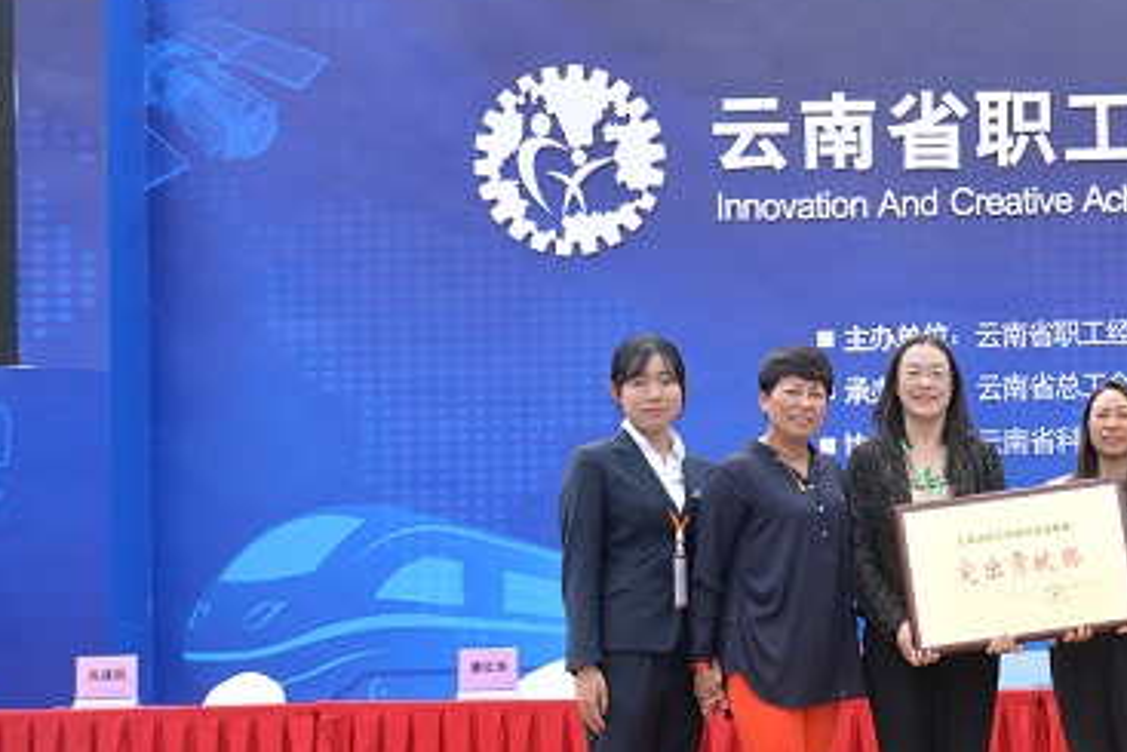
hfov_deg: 30.4
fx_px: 1973
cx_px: 1033
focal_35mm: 63
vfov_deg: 21.4
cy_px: 572
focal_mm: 32
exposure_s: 1/500
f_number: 11
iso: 1250
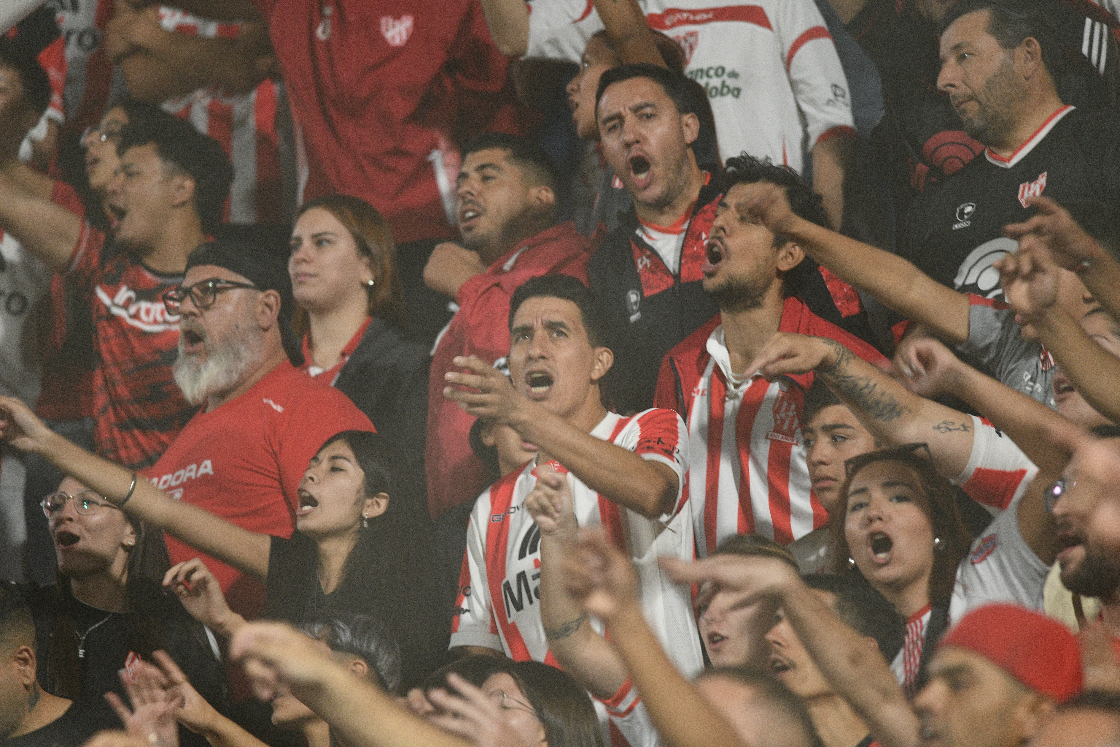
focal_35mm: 300
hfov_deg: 6.9
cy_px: 374
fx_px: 9333
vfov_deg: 4.6
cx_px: 560
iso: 3200
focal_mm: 300
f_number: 4
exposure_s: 1/100
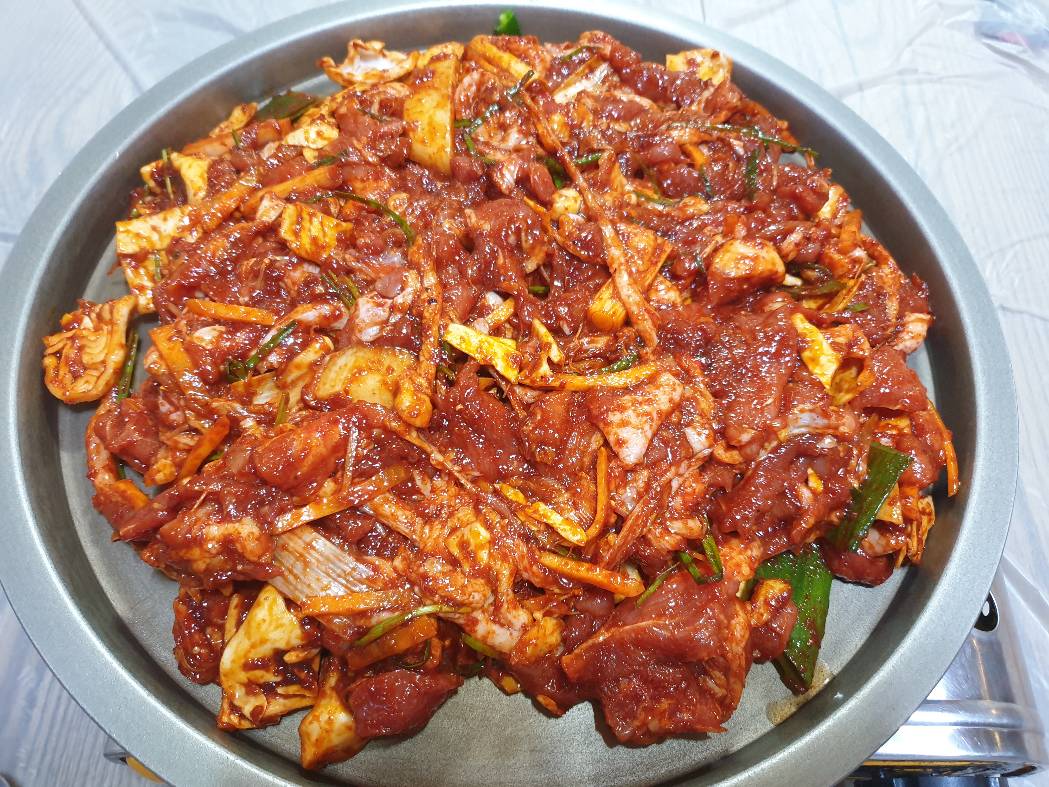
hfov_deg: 67.3
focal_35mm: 26
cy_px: 394
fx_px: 788
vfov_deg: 53.1
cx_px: 524
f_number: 1.5
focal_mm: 4.3
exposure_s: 1/40
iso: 320
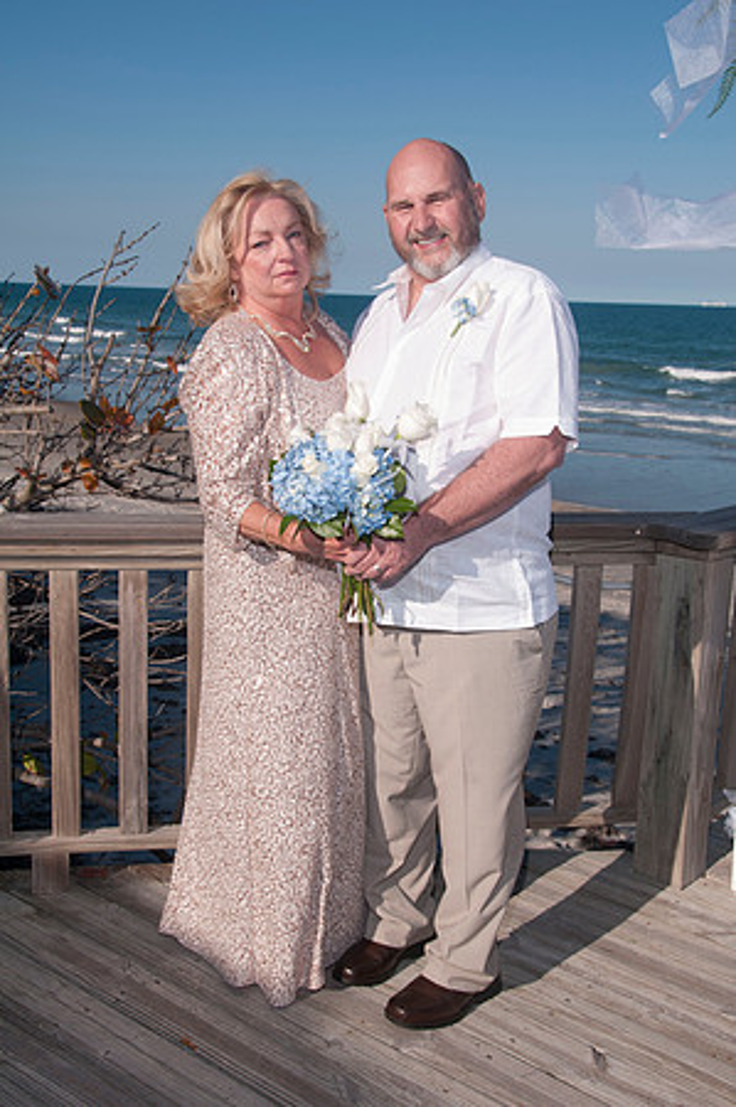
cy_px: 554
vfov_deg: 48.0
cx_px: 368
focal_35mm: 40
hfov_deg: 32.9
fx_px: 1245
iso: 100
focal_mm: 27
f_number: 11
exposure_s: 1/250
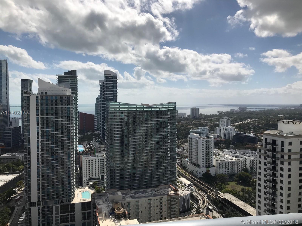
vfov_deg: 49.7
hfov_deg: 63.4
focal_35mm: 28
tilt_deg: -2.0
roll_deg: -0.7
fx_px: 244
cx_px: 151
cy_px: 113
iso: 20
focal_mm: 3.99
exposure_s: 1/7407
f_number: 1.8
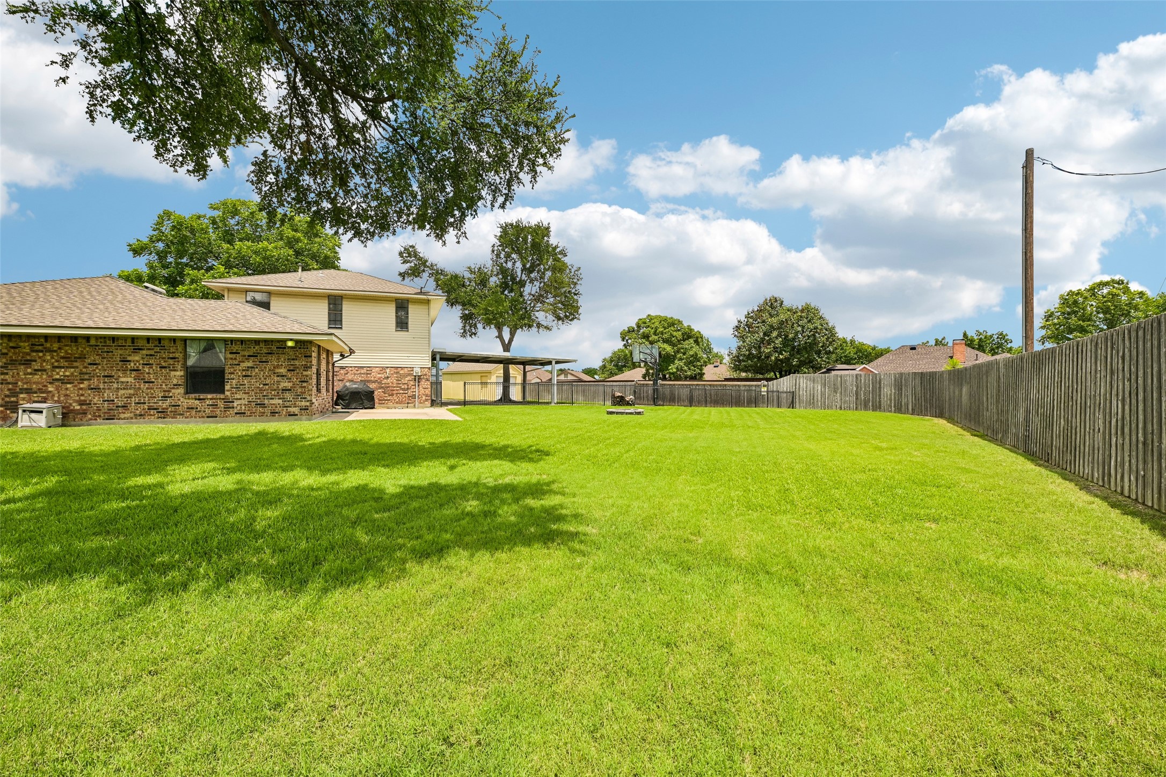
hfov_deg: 104.3
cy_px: 388
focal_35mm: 14
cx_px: 583
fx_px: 453
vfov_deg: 81.2
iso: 400
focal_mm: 14
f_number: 8
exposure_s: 1/1250
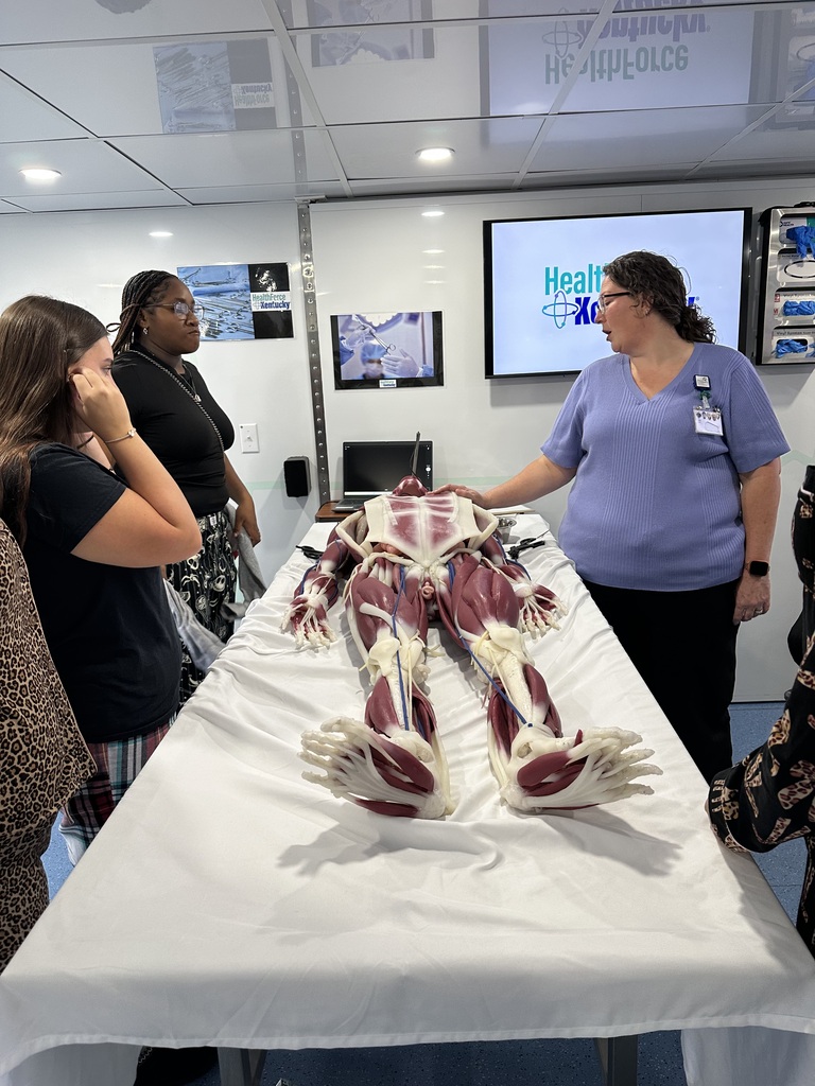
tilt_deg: -14.3
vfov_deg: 71.6
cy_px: 543
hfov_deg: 56.8
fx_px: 753
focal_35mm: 24
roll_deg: +2.1
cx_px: 408
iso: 200
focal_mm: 6.86
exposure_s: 1/120
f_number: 1.78
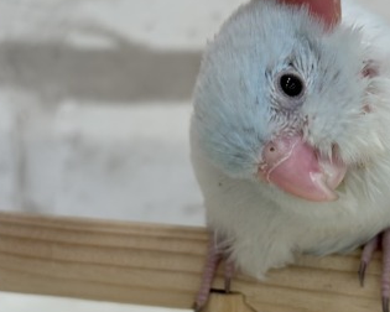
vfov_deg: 14.9
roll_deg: -0.1
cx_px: 298
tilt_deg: -10.1
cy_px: 132
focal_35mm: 103
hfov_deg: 18.5
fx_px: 1189
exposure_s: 1/100
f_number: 1.6
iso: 64
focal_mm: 5.96
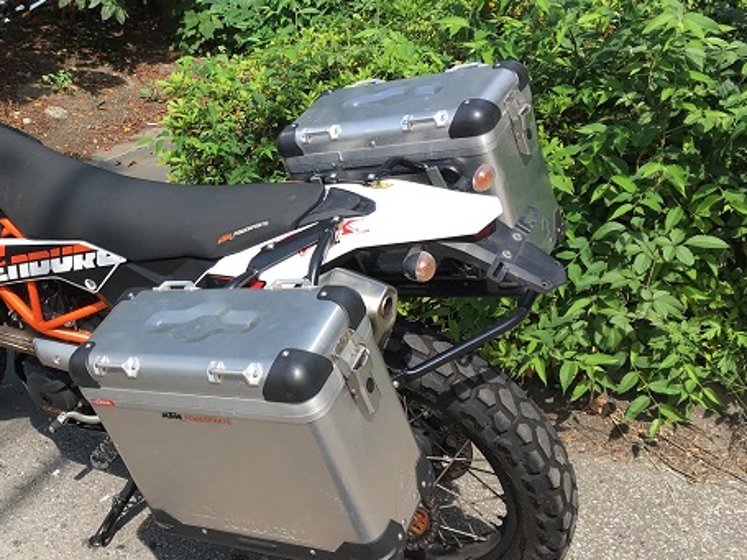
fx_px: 971
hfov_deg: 40.8
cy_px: 236
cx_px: 181
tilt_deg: -21.0
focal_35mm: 45
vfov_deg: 32.1
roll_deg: +0.1
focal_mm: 4.15
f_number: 2.2
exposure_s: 1/793
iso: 25
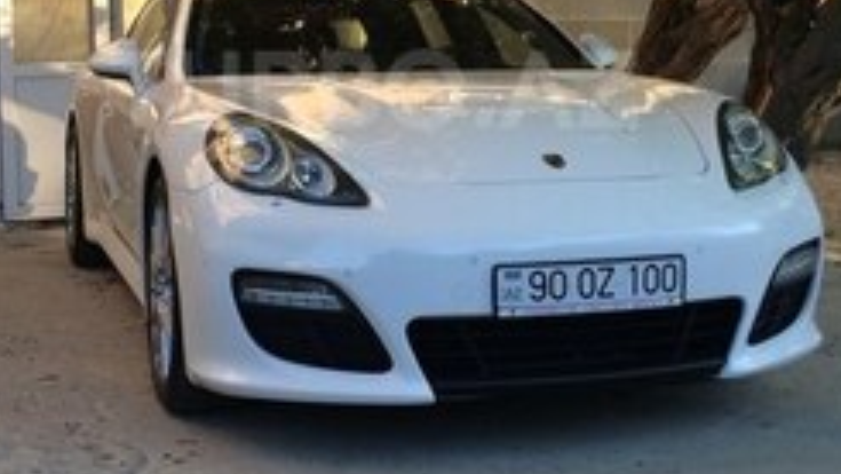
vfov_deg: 18.6
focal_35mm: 64
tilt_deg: -3.7
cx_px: 374
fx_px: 1428
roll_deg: +0.8
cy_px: 89
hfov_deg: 32.8
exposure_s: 1/125
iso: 32
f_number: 2.2
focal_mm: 4.15
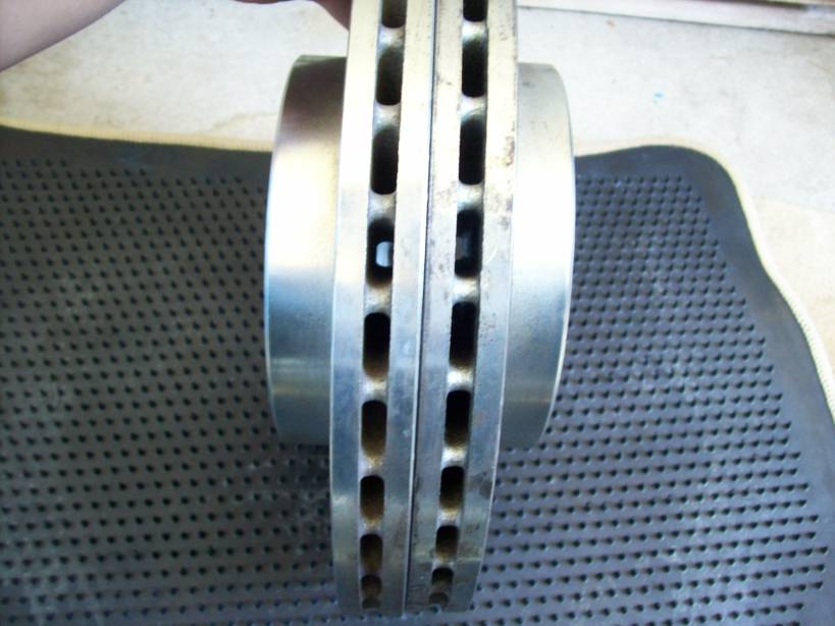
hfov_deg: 51.4
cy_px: 313
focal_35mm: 36
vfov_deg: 39.6
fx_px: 868
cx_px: 418
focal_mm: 6
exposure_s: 1/8
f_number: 2.7
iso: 169
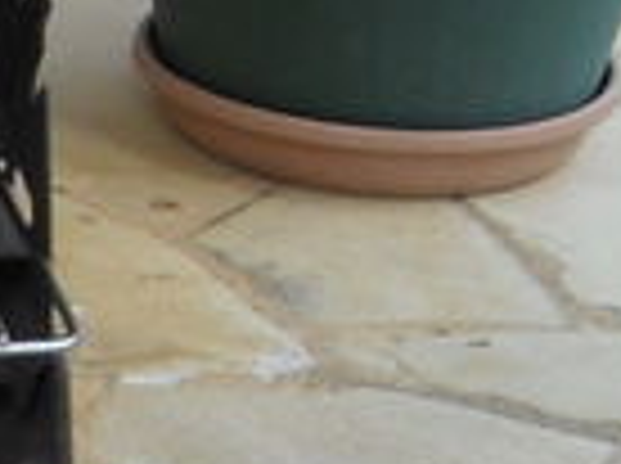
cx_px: -954
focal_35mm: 254
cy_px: 919
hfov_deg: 7.3
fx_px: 4549
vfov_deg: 5.7
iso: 64
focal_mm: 5.7
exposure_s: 1/154
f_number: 2.8
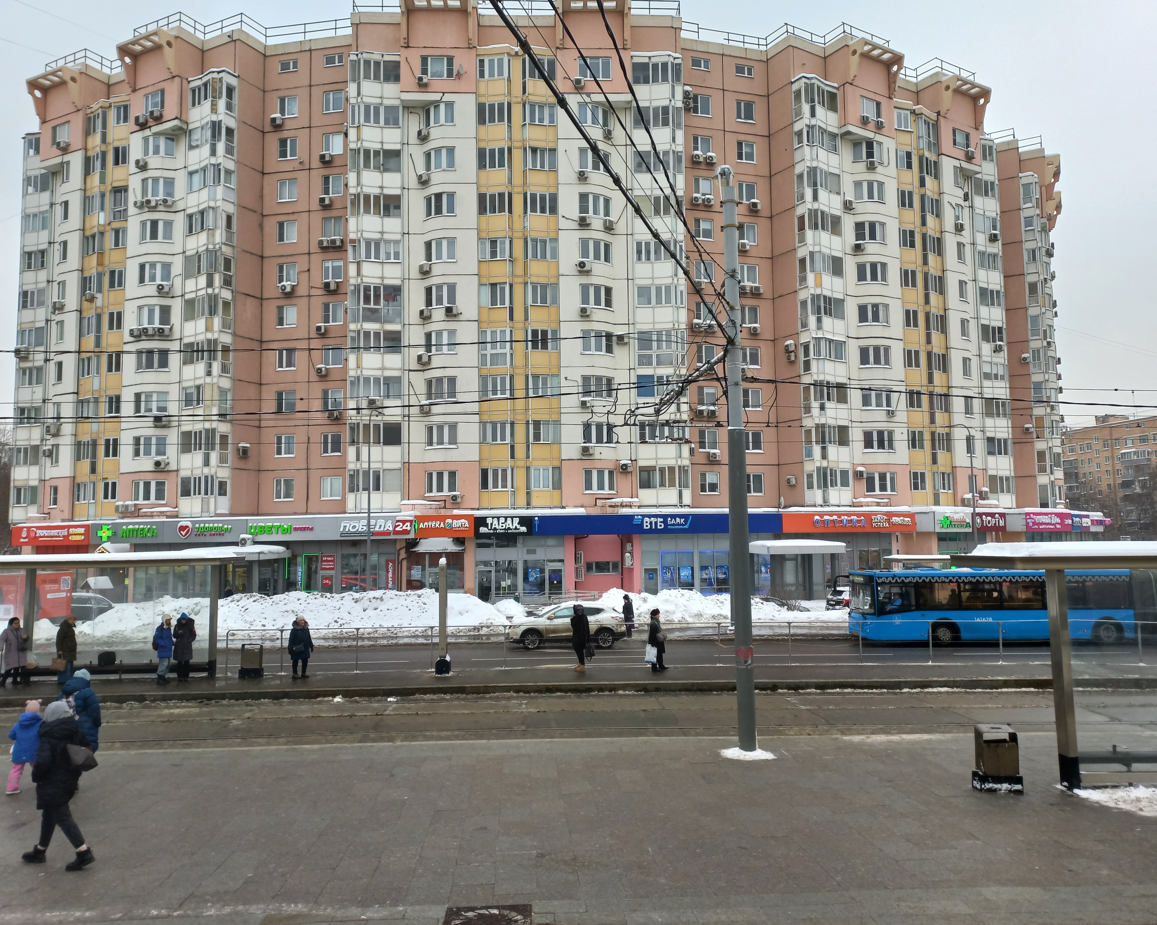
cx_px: 590
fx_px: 925
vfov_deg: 53.2
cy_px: 446
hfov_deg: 64.1
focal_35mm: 27
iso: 25
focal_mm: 4.6
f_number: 1.8
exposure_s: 1/142
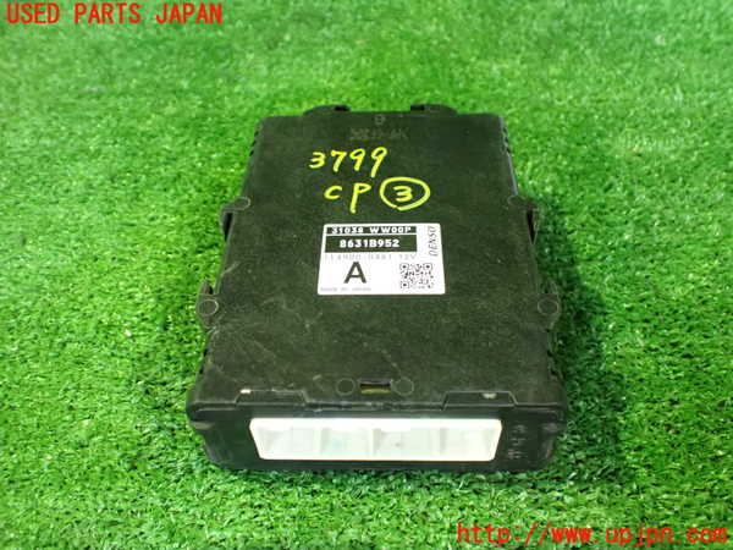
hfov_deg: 60.0
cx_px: 366
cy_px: 275
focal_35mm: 30
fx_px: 635
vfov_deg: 46.8
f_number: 2.3
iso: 1600
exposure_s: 1/30
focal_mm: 5.4
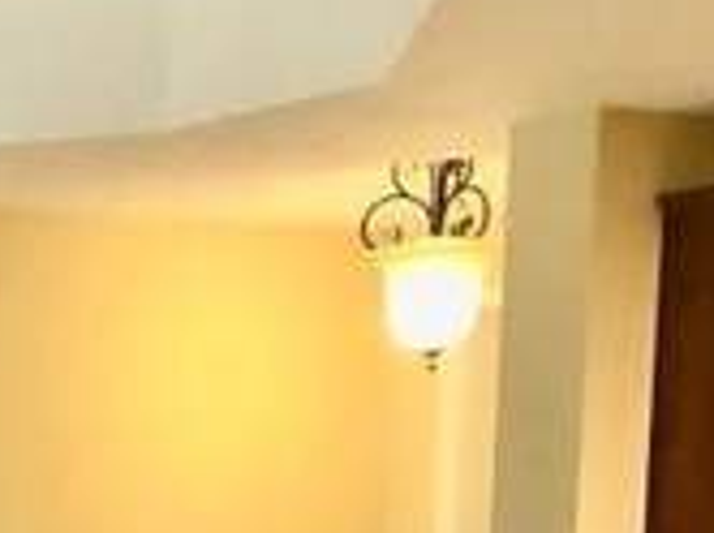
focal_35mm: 135
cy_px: 1045
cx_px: -826
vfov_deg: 10.2
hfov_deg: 12.4
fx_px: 2781
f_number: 1.8
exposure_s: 1/15
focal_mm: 4
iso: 40
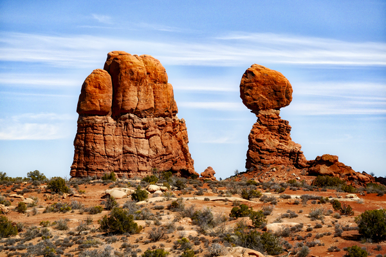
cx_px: 193
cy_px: 128
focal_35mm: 180
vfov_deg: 7.6
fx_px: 1928
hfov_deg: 11.4
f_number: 4.5
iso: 100
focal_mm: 180
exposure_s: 1/5000
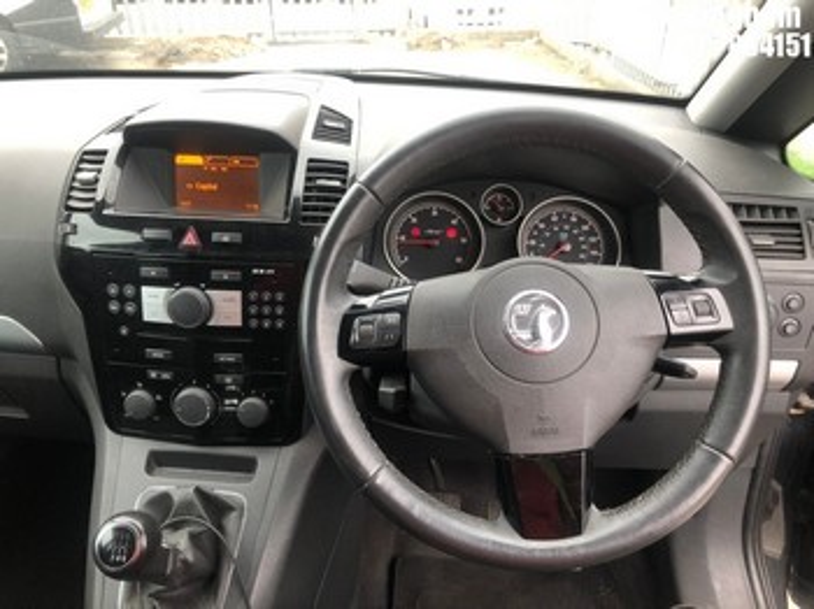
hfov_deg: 63.5
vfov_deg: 49.7
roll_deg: -0.8
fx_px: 658
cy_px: 304
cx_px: 407
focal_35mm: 28
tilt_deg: -28.8
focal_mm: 3.99
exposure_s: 1/40
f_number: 1.8
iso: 25
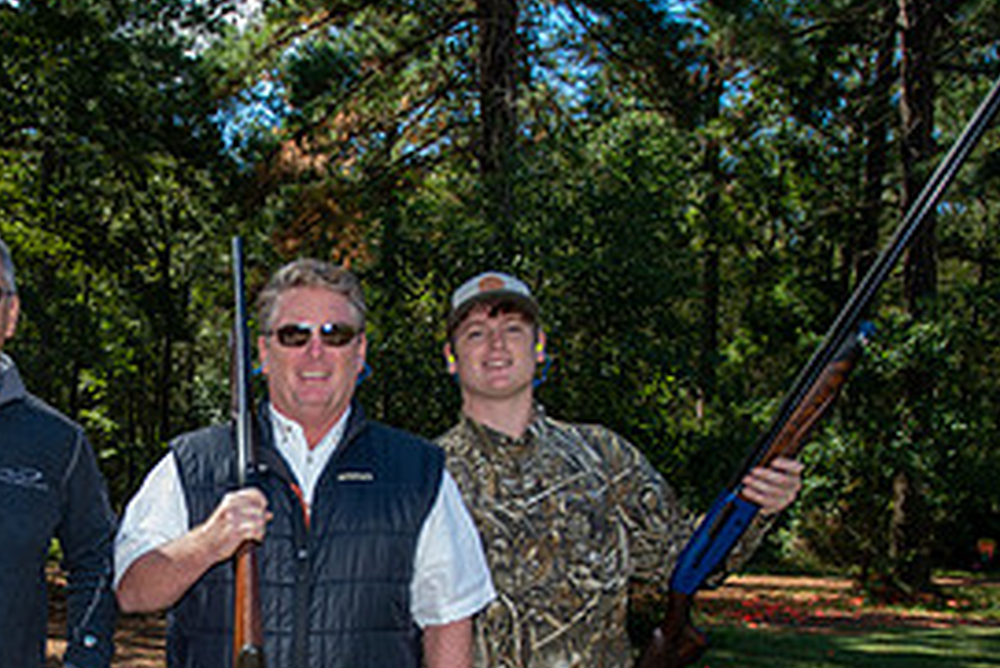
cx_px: 162
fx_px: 1306
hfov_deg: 39.8
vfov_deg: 27.4
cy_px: 631
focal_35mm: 47
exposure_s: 1/400
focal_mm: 22
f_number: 2.8
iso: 125
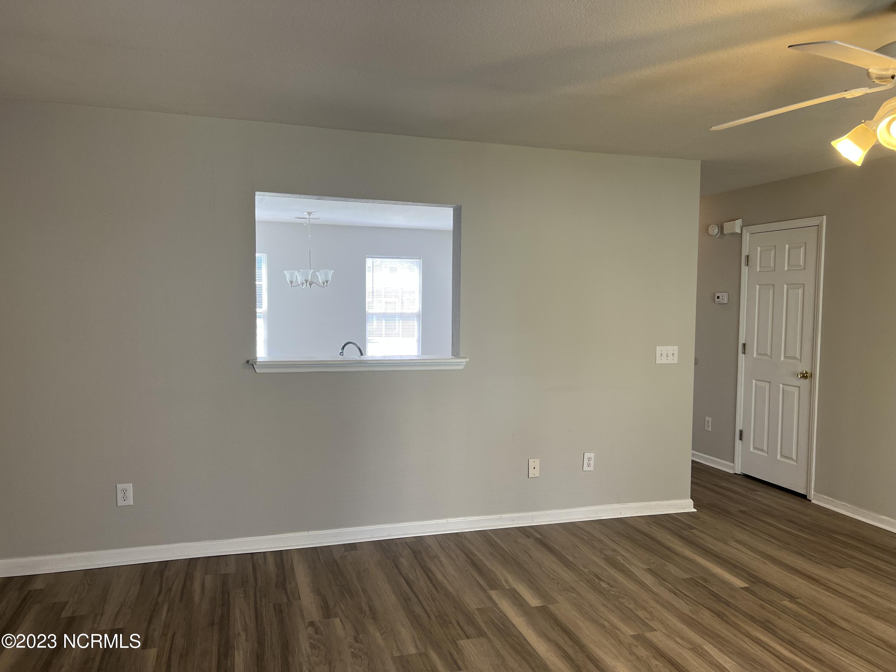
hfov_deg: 67.3
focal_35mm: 26
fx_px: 673
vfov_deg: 53.1
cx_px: 448
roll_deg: +0.1
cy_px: 336
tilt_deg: -3.4
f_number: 1.5
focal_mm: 5.7
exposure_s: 1/120
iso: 80
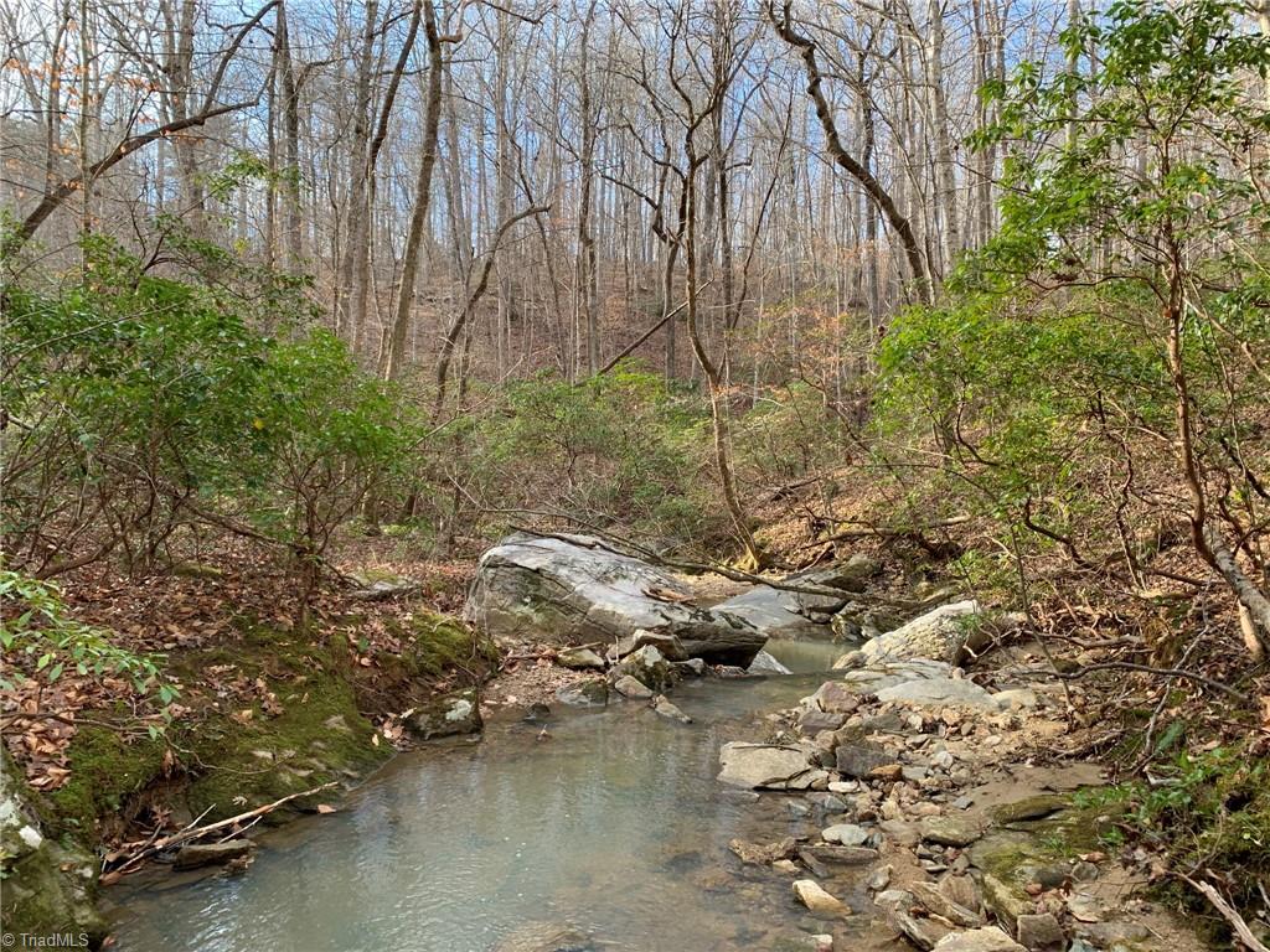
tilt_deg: -0.9
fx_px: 954
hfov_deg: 67.3
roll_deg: -1.6
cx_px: 635
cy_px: 476
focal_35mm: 26
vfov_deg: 53.1
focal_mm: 4.25
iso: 25
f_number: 1.8
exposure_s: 1/128
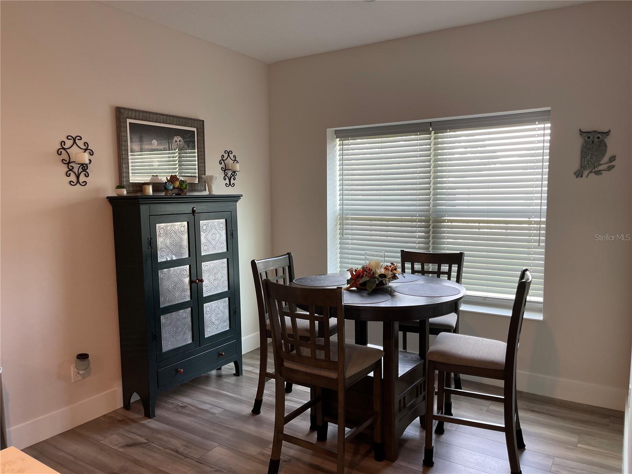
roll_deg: -0.1
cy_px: 237
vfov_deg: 54.9
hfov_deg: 69.4
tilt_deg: -7.6
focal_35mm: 25
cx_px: 316
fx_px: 456
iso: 80
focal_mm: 5.1
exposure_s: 1/60
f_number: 1.6
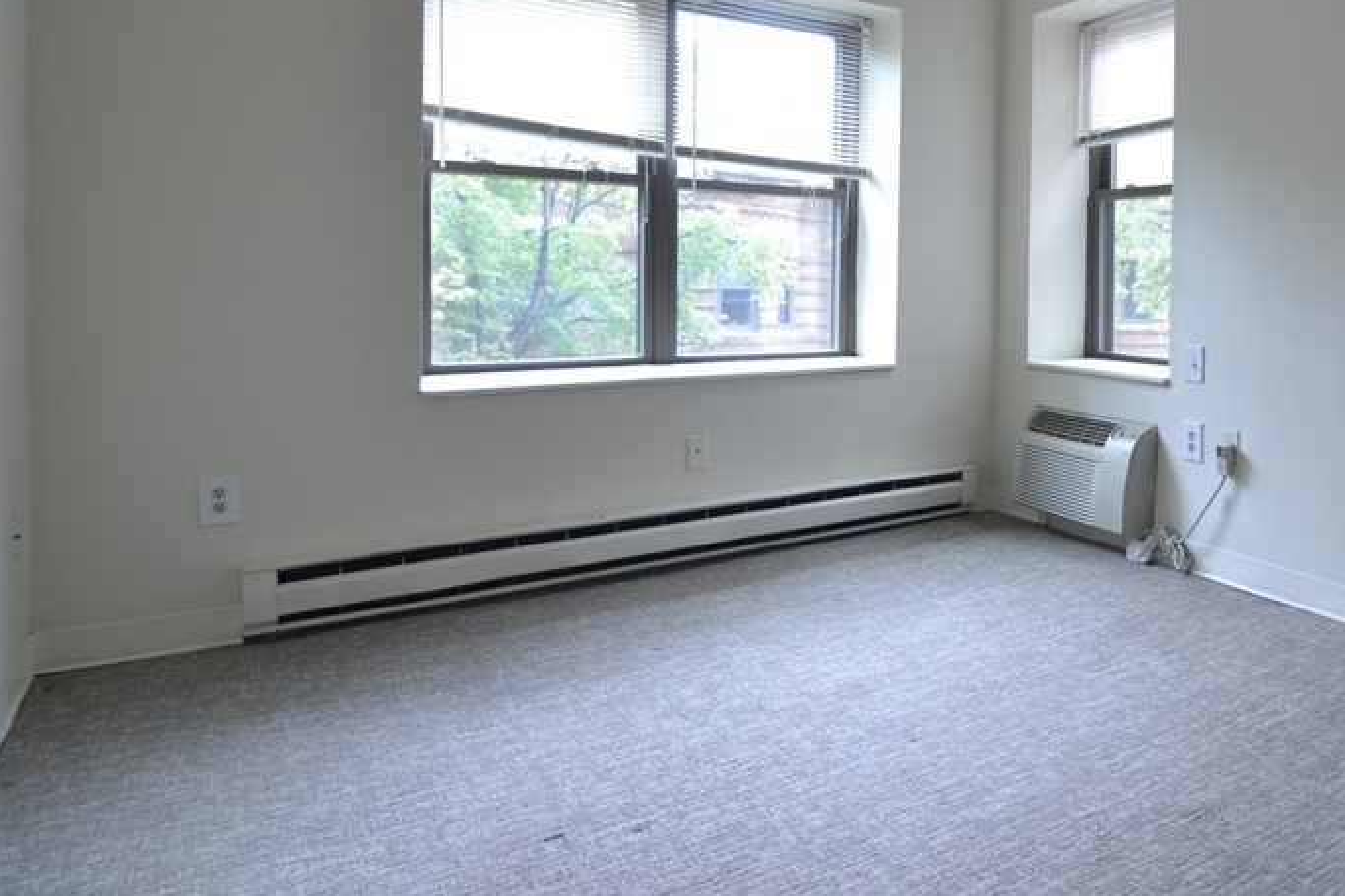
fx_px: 924
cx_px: 1000
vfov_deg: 50.9
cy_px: 312
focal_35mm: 25
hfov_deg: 67.7
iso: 400
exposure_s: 1/60
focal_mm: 11
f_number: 3.2
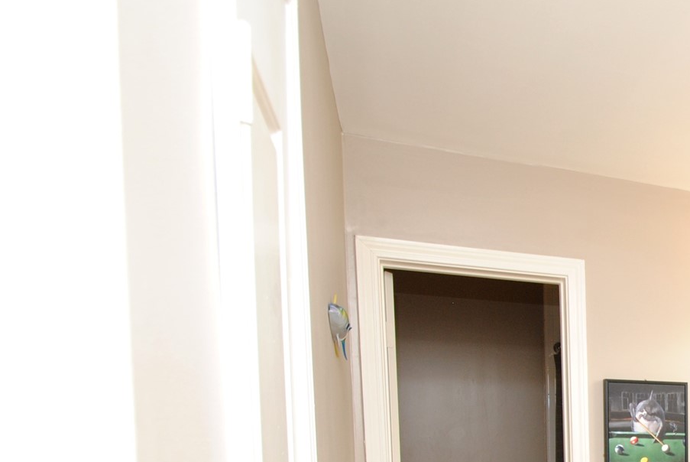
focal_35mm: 36
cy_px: 490
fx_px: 691
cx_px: 755
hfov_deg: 42.2
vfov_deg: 33.0
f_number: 4
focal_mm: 10
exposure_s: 1/60
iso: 200
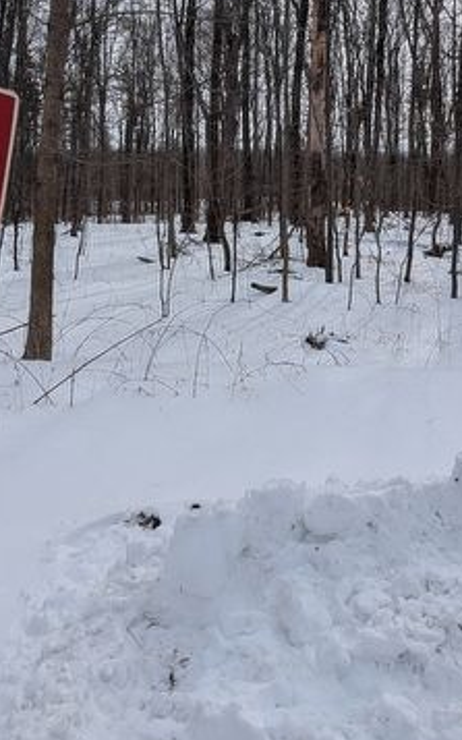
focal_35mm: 38
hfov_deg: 33.6
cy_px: 193
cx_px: 241
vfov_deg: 49.7
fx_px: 766
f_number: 2.2
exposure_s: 1/2160
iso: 41
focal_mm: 2.35
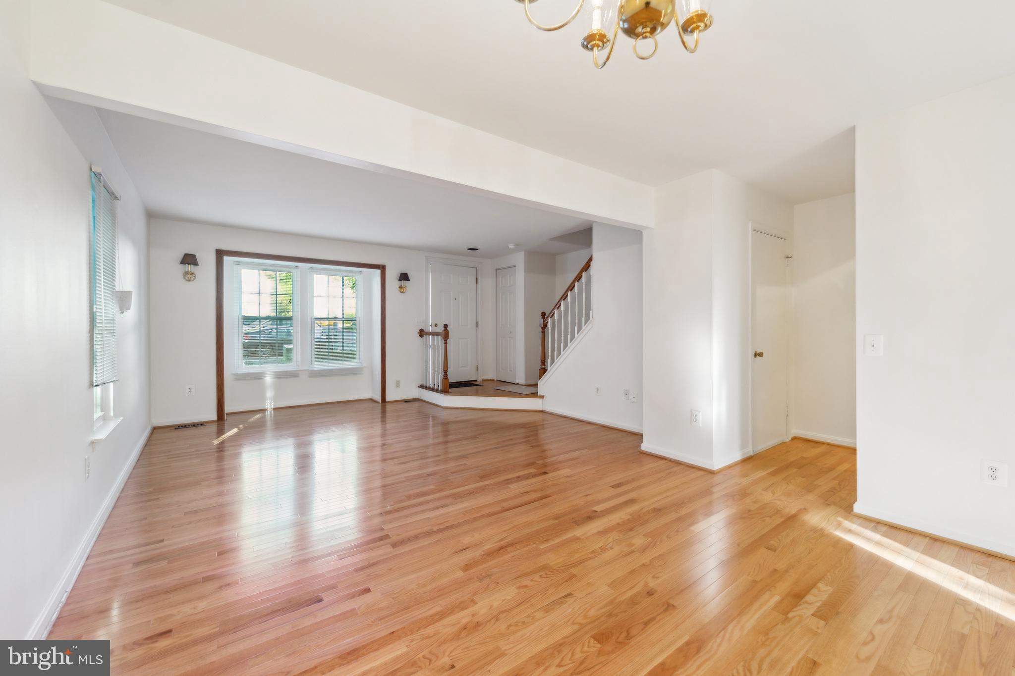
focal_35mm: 14
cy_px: 338
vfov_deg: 81.2
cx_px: 508
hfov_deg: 104.3
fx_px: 395
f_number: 5.6
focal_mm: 14
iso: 250
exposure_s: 1/6
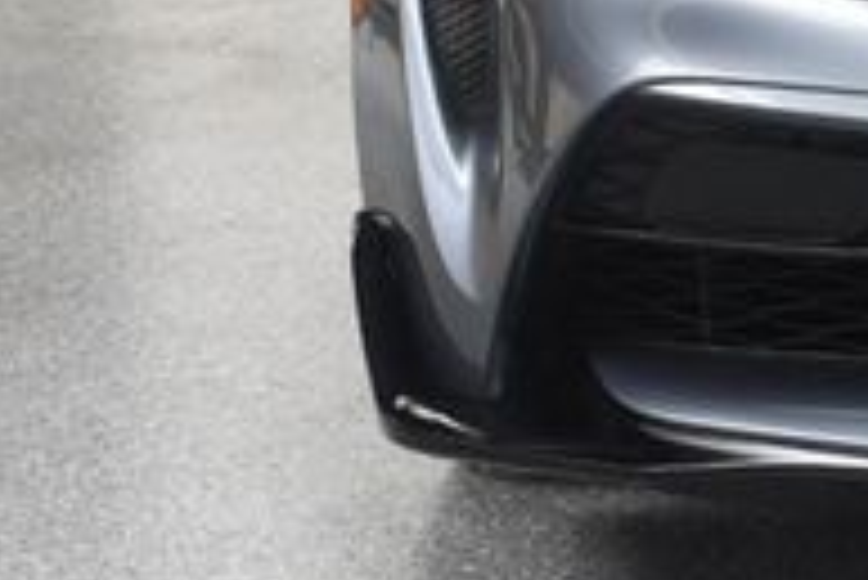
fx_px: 4150
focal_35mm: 172
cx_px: 1358
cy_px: -130
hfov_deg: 11.4
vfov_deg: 7.9
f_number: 8
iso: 100
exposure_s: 1/160
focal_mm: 35
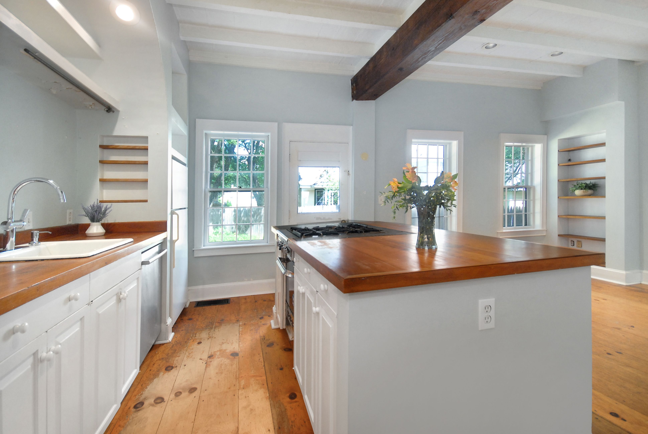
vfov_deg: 77.5
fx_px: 270
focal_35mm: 15
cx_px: 324
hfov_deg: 100.3
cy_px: 217
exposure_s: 1/15
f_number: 5.6
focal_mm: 10
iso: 640
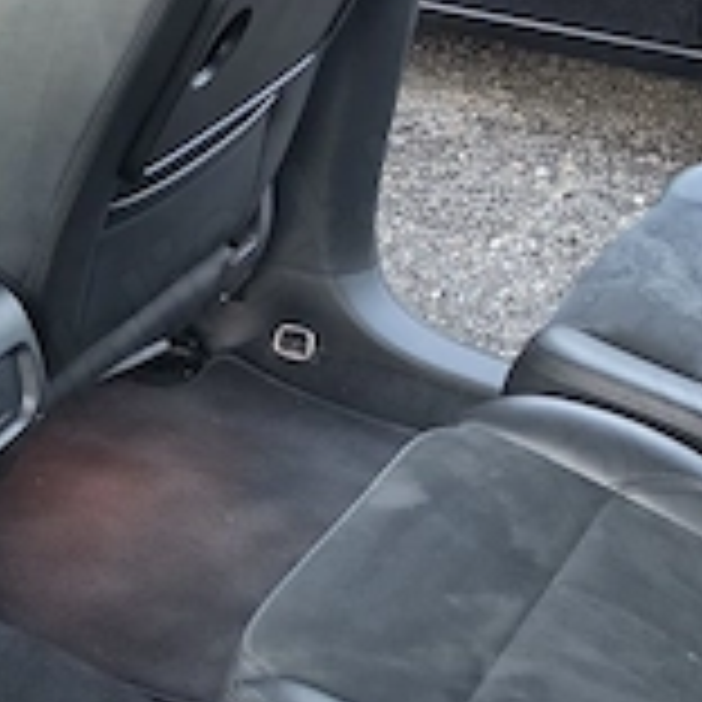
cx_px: -117
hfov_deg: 20.9
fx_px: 1790
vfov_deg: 22.2
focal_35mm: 78
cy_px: 342
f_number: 1.4
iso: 800
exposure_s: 1/100
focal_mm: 6.5
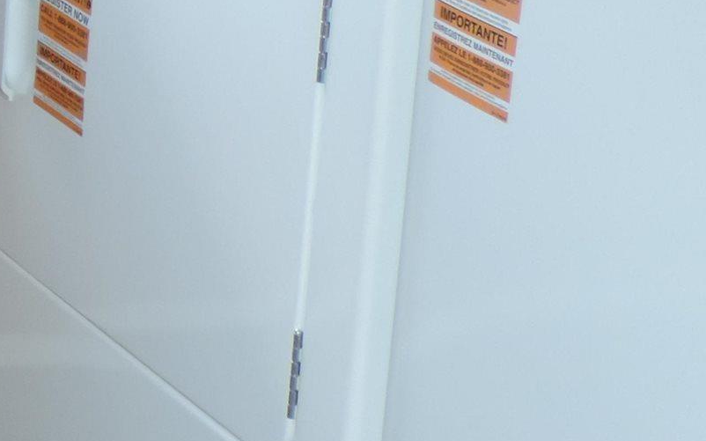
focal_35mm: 134
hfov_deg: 13.7
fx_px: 2578
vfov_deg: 9.6
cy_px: -130
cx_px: -632
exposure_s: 1/30
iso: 200
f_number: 3.2
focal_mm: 5.8
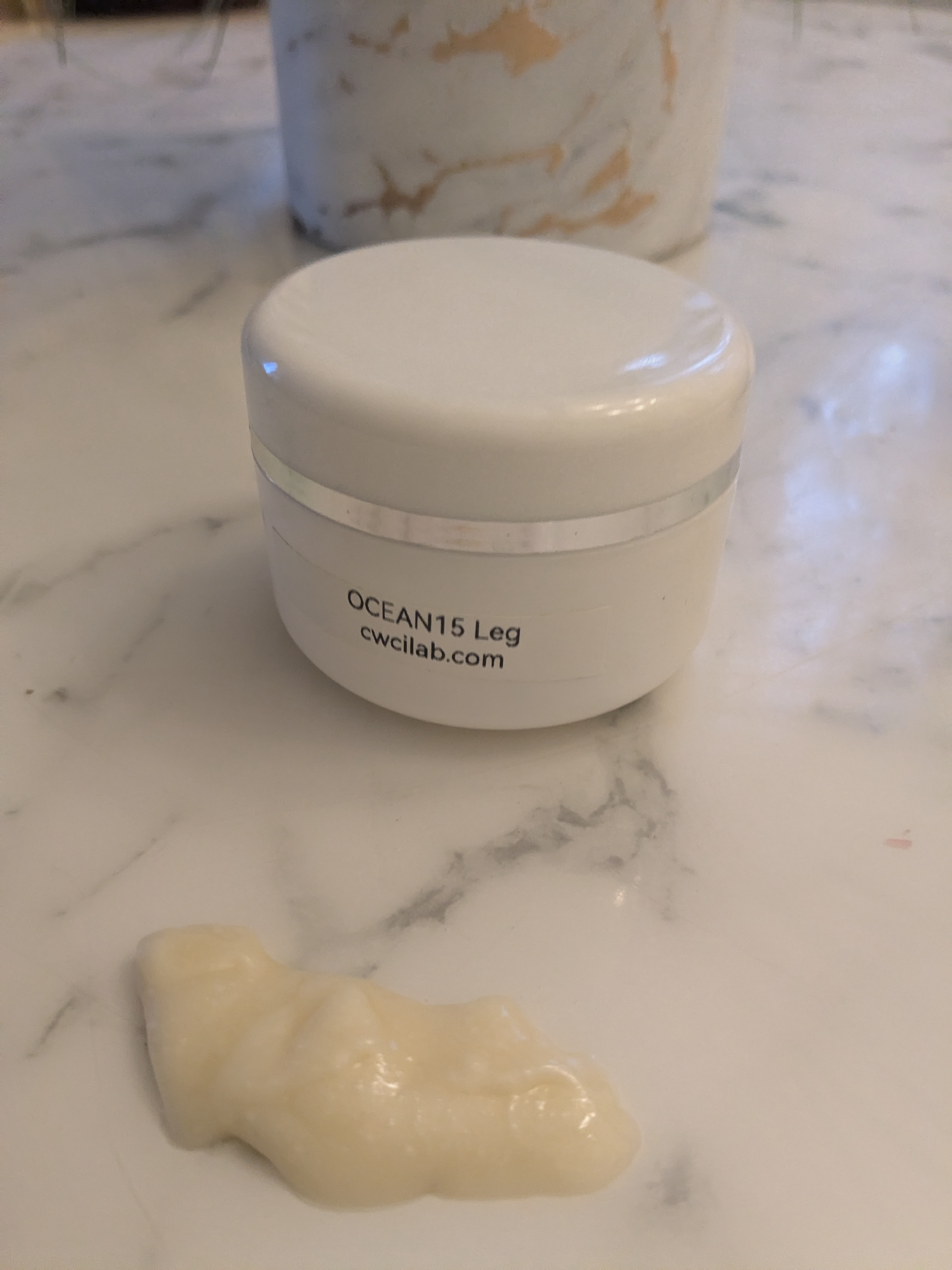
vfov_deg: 65.3
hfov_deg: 51.4
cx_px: 476
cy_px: 635
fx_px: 990
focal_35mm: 27
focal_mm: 4.38
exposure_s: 1/120
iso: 351
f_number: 1.73
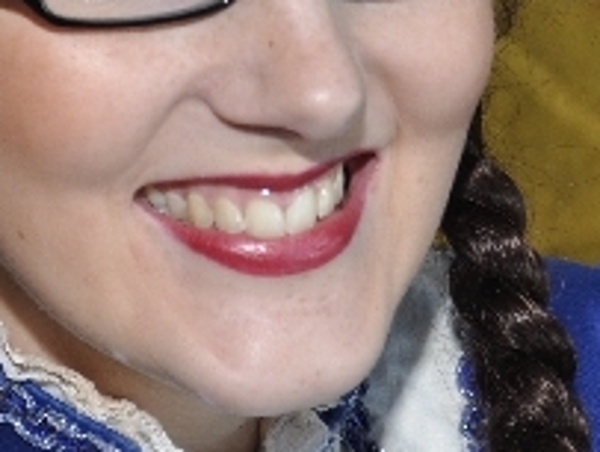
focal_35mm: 170
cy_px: -34
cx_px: -225
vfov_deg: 8.7
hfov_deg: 11.3
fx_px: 2952
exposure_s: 1/60
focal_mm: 30
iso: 400
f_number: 5
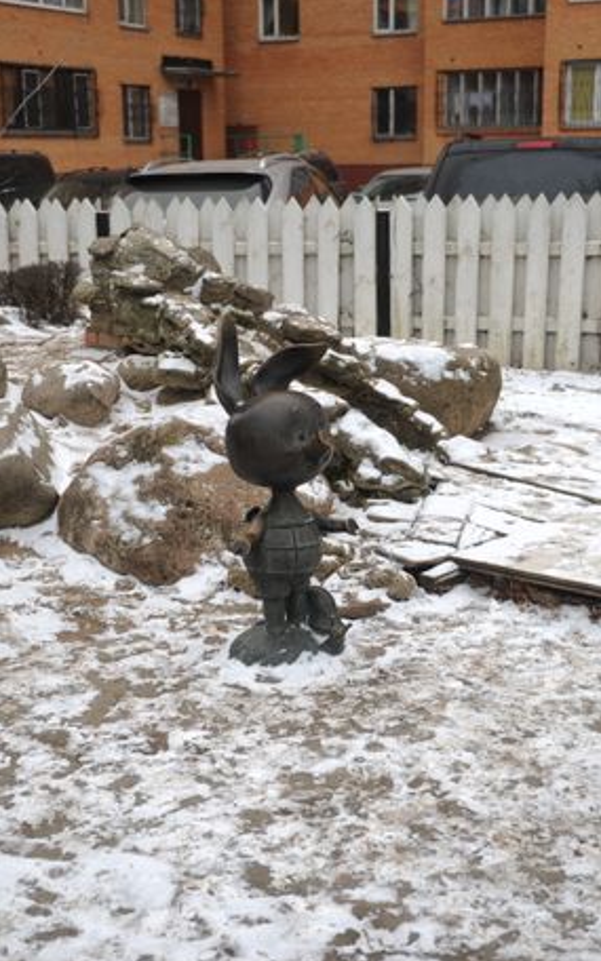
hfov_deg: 25.8
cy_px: 483
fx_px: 1310
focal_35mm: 50
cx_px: 297
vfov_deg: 40.3
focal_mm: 32
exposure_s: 1/160
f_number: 2.8
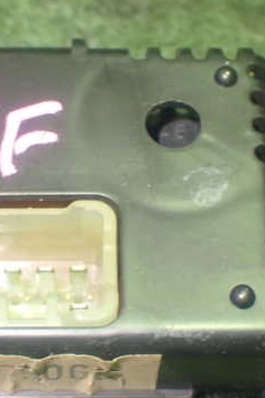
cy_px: 221
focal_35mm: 95
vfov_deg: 21.5
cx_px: 89
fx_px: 1051
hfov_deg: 14.3
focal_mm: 9.65
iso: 800
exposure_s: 1/25
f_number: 3.3
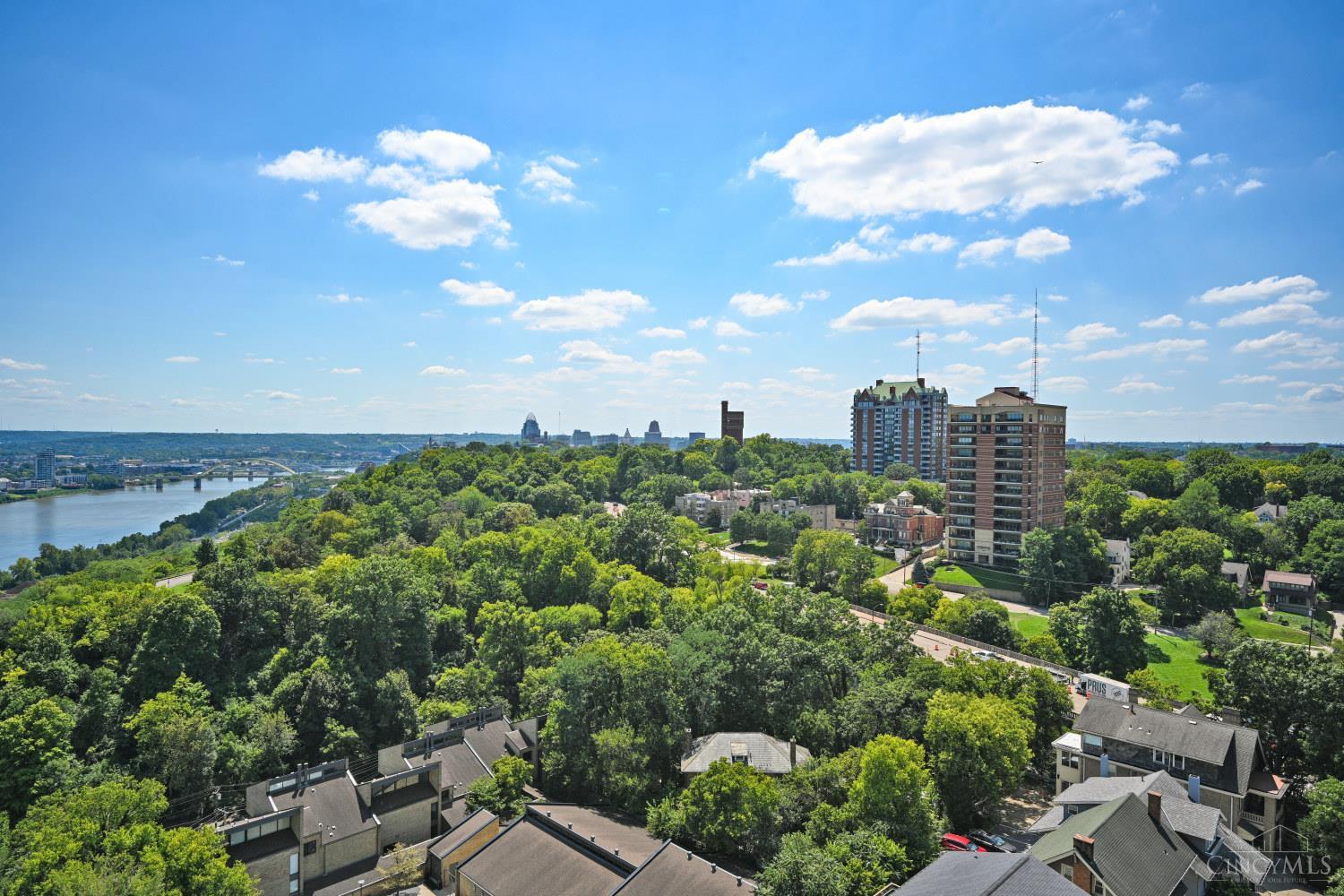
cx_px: 672
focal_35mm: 21
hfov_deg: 81.2
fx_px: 784
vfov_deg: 59.5
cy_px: 448
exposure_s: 1/400
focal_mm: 21
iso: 100
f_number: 8
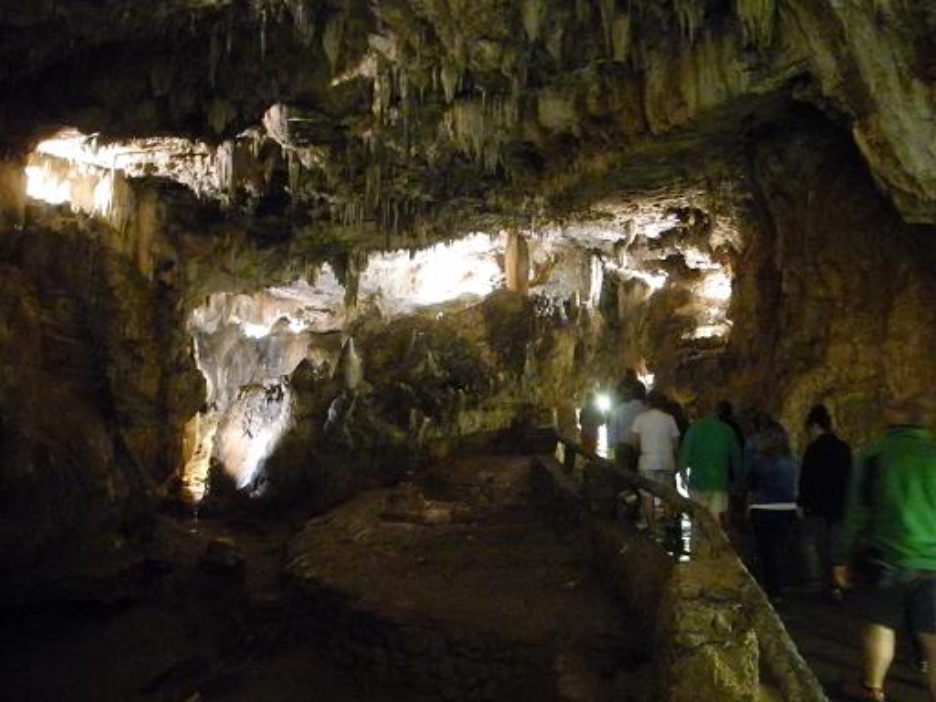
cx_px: 468
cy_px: 351
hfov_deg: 63.4
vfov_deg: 49.7
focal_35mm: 28
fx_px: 757
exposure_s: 1/8
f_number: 2.8
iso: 4000
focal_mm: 6
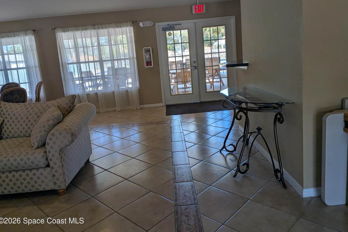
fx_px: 251
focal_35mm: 26
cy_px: 97
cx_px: 179
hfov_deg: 69.4
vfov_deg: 49.3
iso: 28
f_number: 1.7
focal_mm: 4.53
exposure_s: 1/192
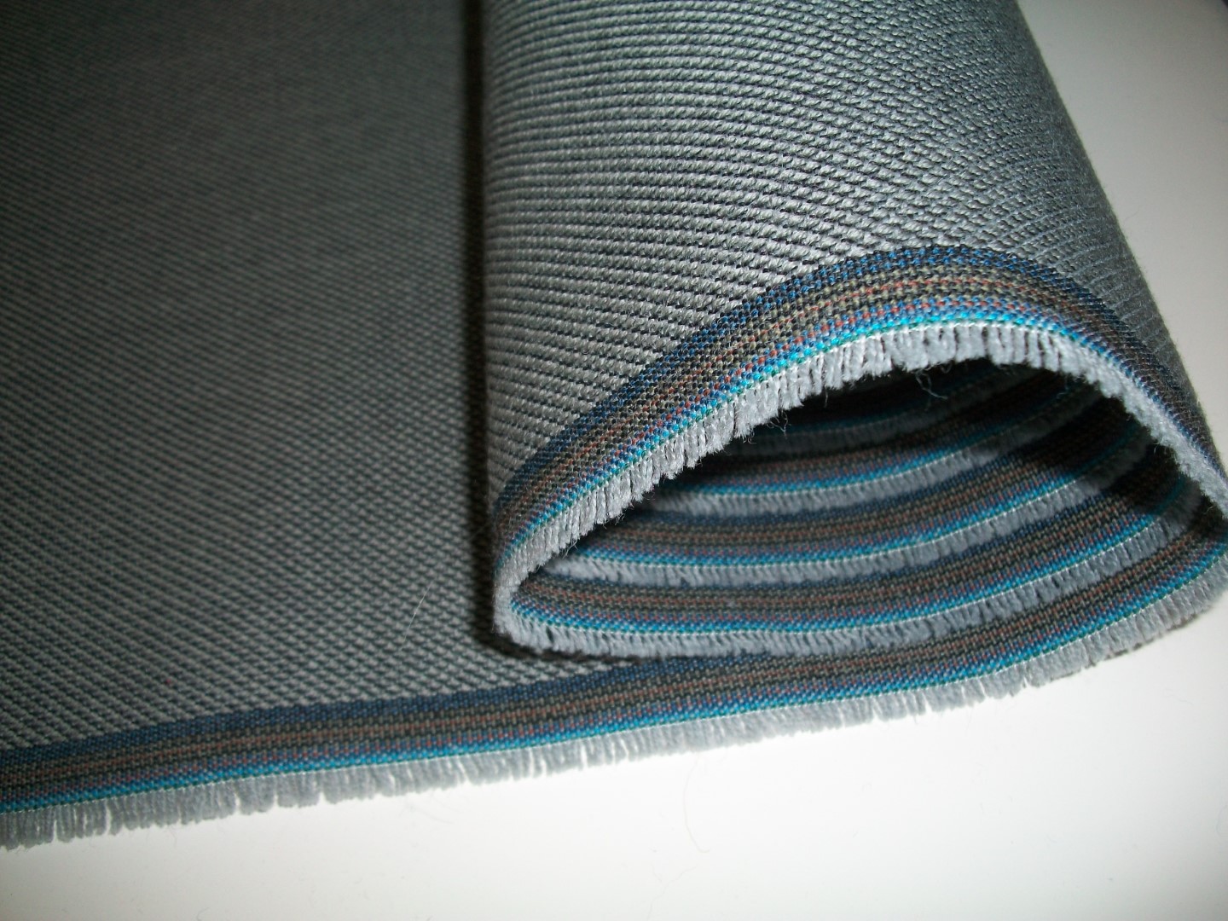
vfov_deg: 44.2
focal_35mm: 32
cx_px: 614
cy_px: 460
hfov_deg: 56.8
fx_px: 1135
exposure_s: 1/30
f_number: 2.9
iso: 80
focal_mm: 5.7
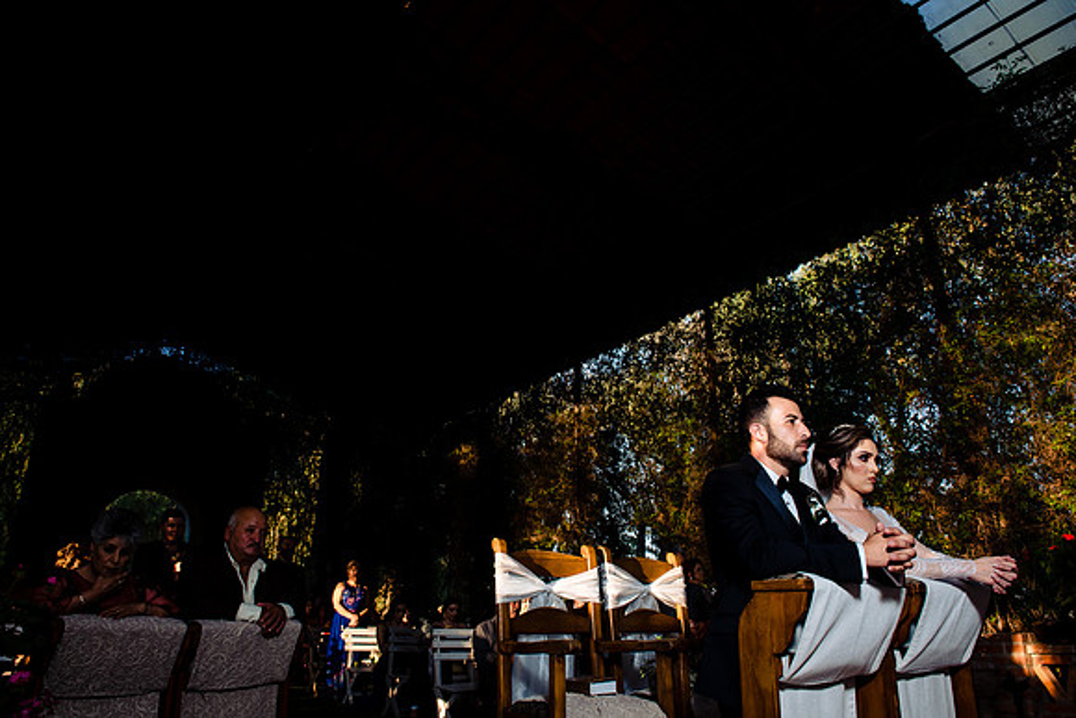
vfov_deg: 53.2
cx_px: 538
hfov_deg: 73.7
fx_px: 717
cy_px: 359
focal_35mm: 24
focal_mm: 24
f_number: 7.1
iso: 800
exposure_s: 1/200
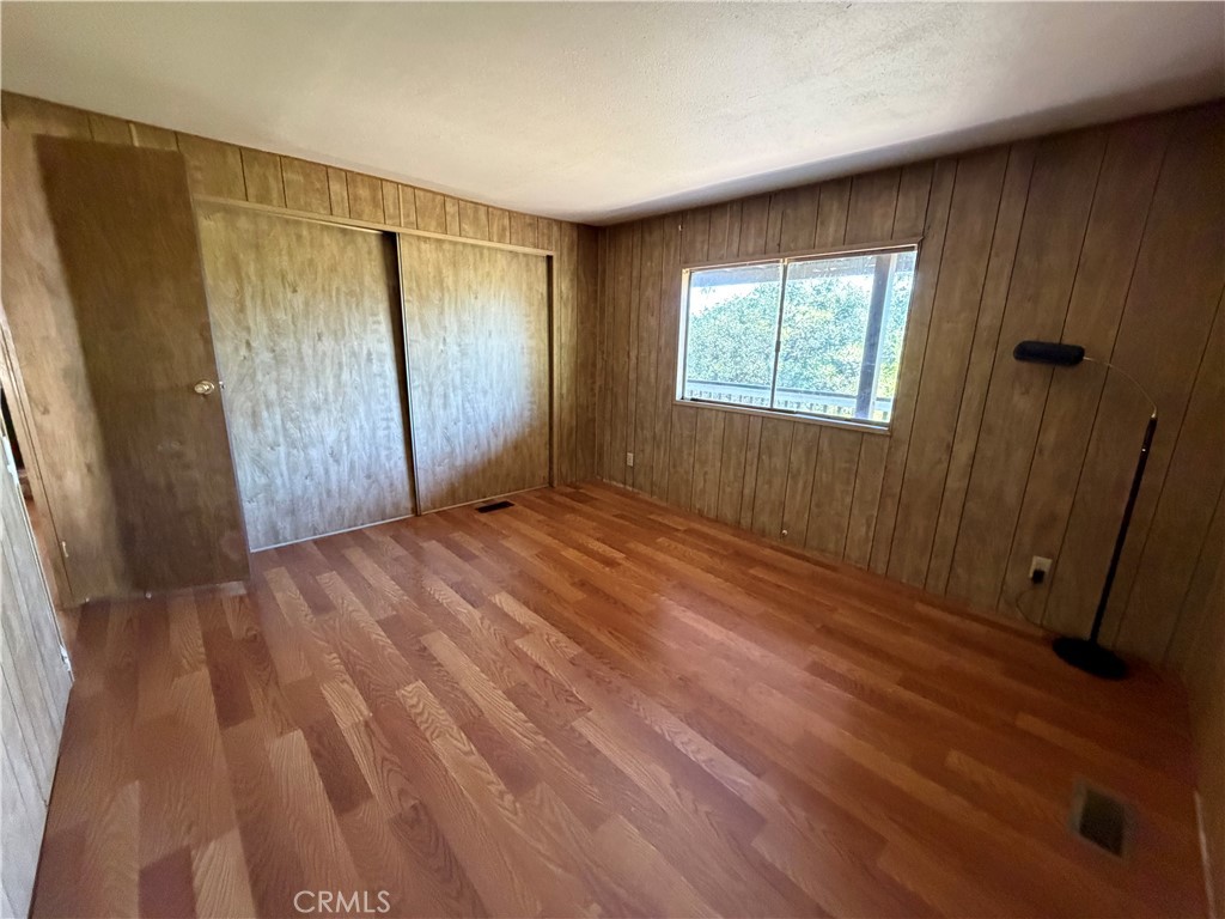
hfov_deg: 102.1
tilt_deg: -12.6
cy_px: 460
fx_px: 495
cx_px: 612
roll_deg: -0.2
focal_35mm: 14
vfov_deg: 85.7
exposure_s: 1/60
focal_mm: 2.22
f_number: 2.2
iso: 640
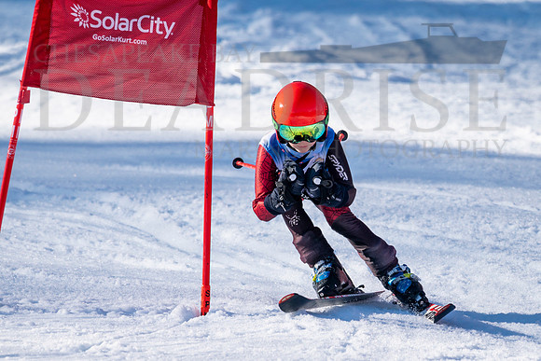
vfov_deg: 1.9
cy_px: 215
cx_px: 330
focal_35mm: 740
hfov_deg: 2.8
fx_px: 11128
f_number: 8
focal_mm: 560
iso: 640
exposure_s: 1/3200
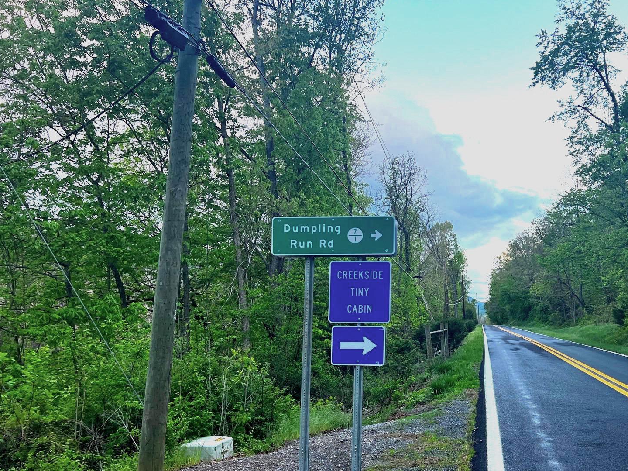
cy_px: 269
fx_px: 671
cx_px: 439
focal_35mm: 37
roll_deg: -1.1
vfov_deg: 38.6
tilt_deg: +4.9
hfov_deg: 48.9
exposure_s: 1/121
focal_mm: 5.7
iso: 64
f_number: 1.5
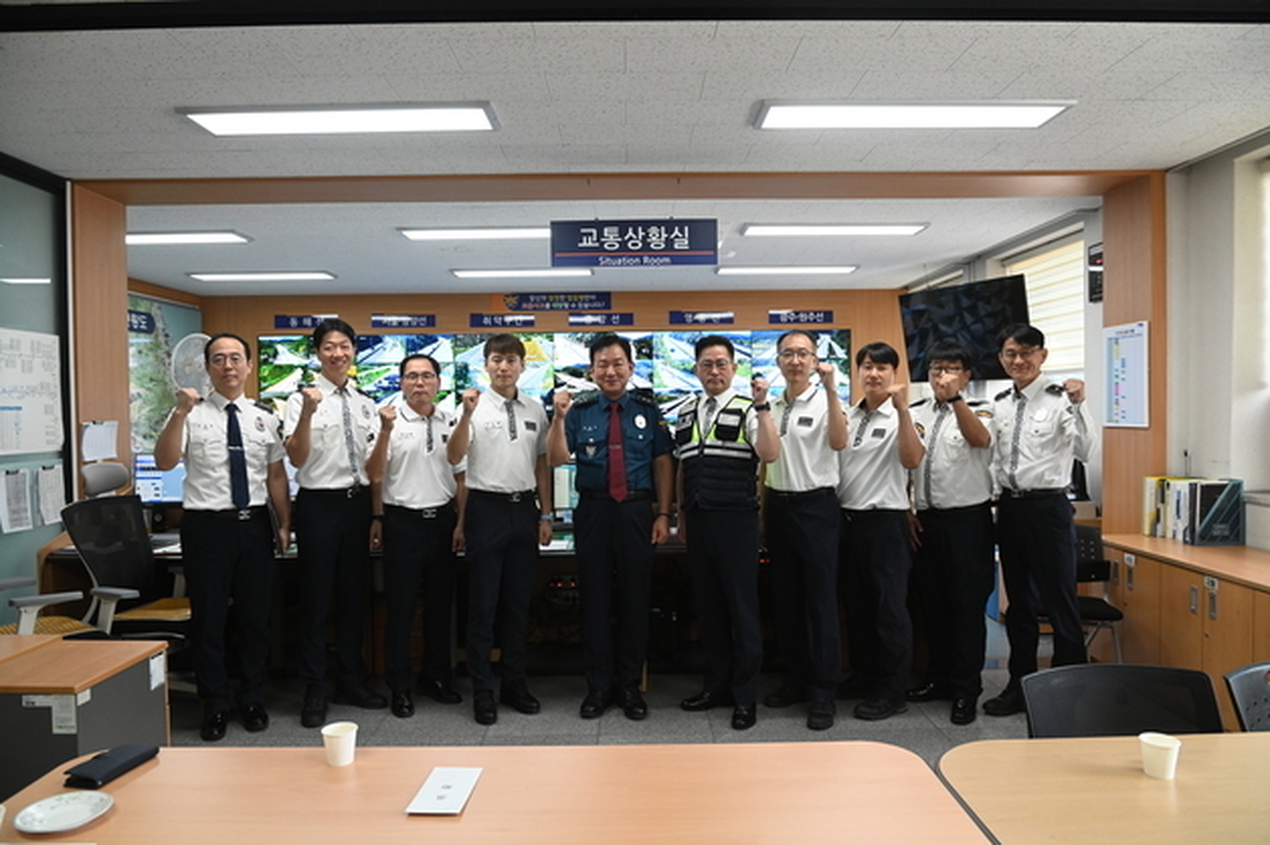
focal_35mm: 24
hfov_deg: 73.8
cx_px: 635
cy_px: 422
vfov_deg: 53.1
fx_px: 846
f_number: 6.3
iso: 2500
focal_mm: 24
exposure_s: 1/160
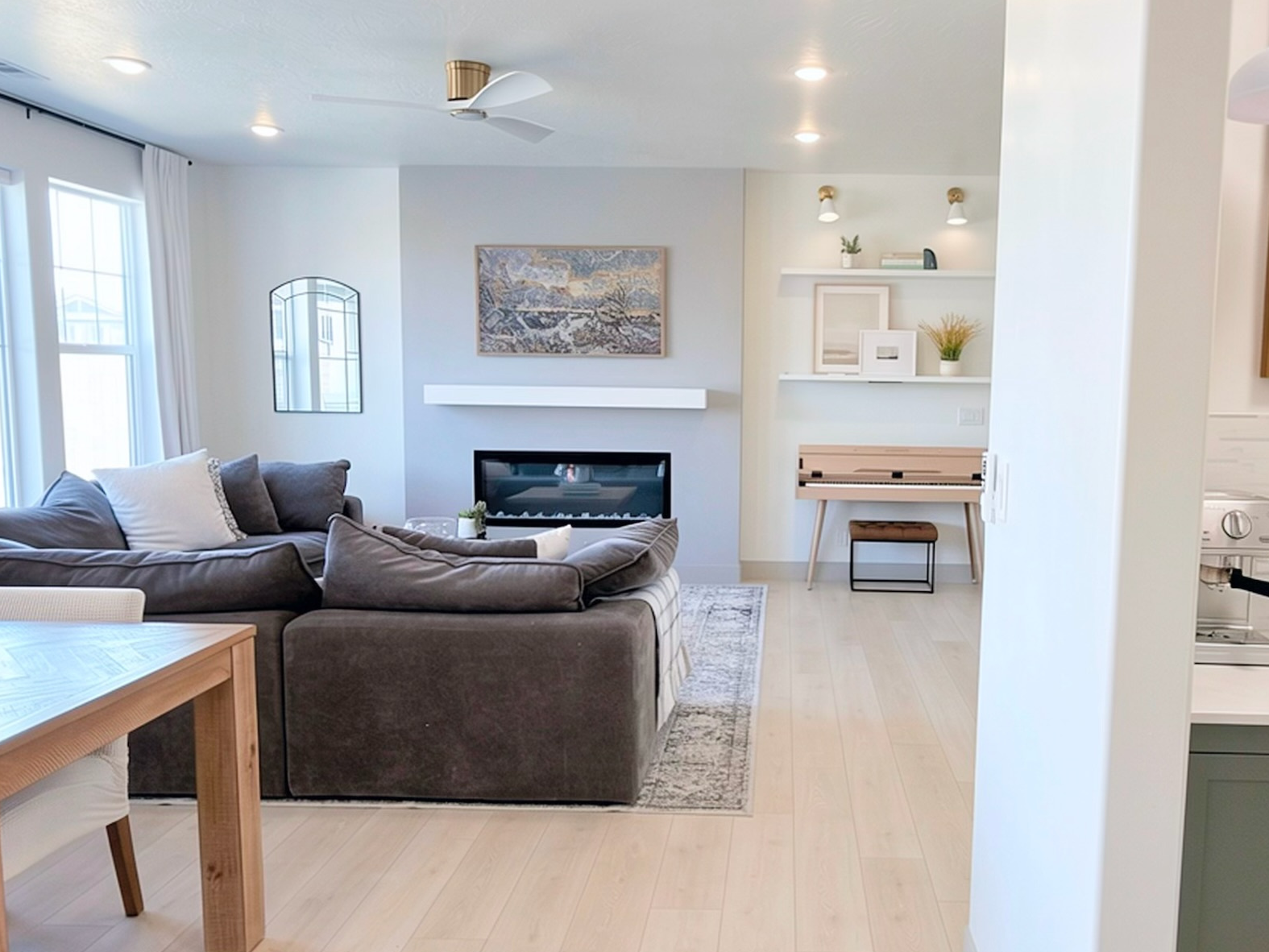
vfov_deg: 53.1
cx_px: 769
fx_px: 953
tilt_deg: -5.6
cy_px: 487
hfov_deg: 66.6
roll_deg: -0.9
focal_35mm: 26
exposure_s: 1/60
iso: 40
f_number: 2.2
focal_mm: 2.22
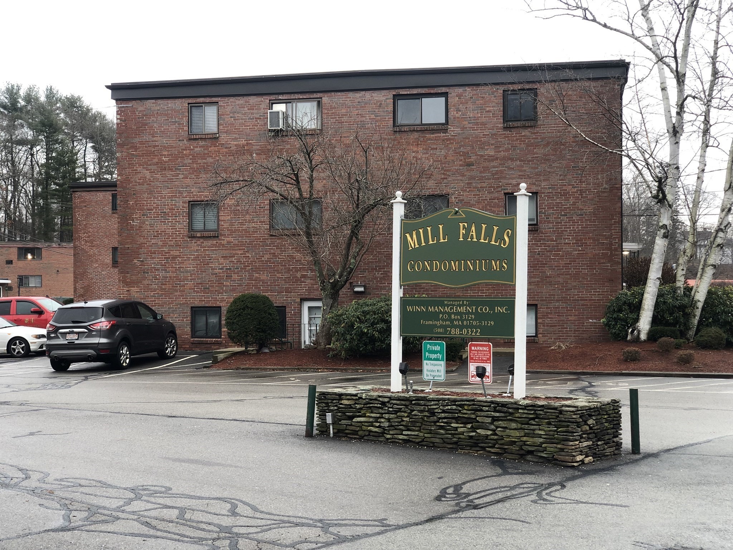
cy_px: 275
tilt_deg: +1.8
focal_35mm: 52
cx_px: 366
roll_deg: +1.0
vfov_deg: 28.0
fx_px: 1101
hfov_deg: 36.8
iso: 25
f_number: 2.4
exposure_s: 1/120
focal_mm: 6
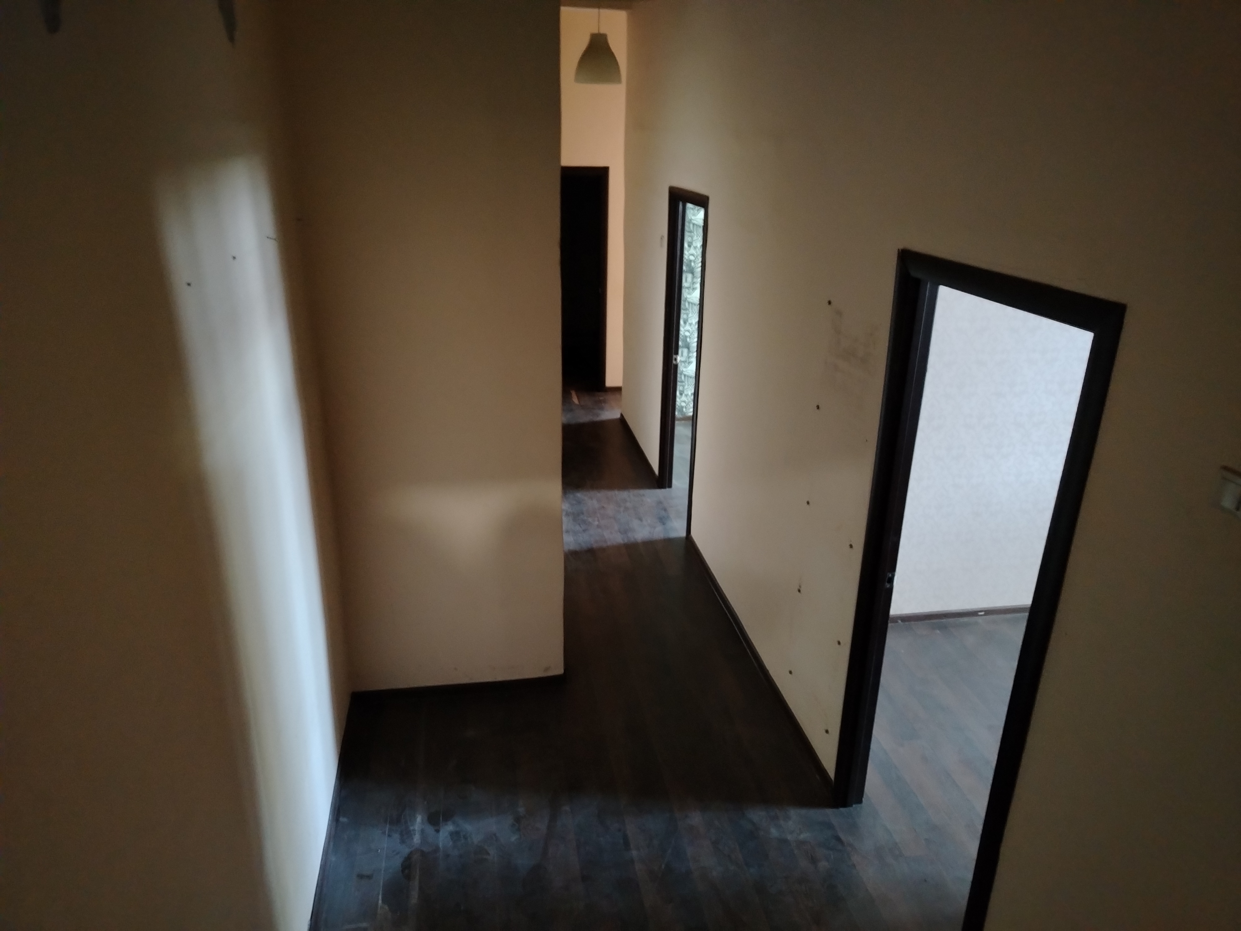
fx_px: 860
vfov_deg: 56.8
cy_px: 466
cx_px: 620
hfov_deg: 71.6
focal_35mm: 24
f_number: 1.75
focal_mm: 5.25
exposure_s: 1/25
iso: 3341
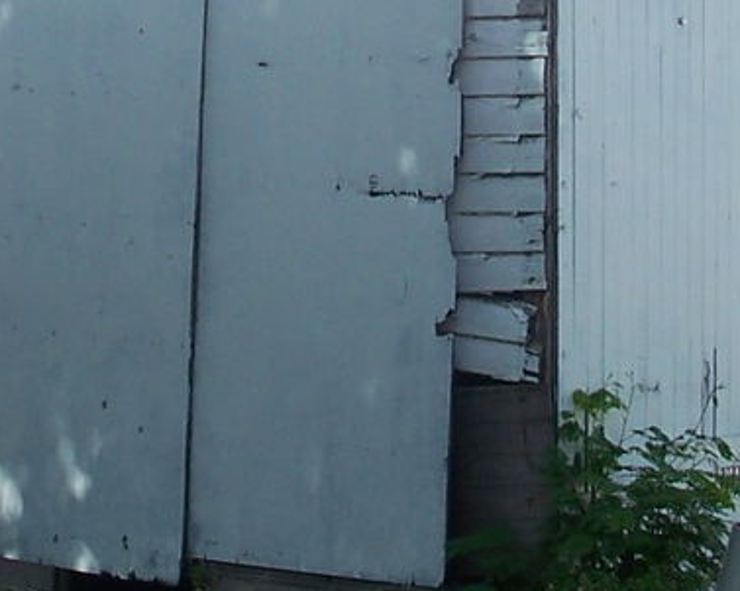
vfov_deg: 8.2
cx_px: 243
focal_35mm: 184
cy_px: -283
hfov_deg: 10.5
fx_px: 4027
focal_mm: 7.8
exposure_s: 1/400
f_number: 4
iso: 64
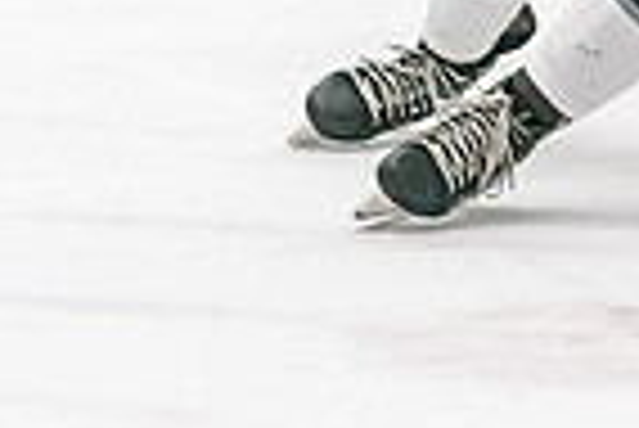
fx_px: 6681
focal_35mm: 376
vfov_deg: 3.6
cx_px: 1012
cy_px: -592
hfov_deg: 5.4
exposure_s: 1/1250
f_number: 2.8
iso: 3200
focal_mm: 70
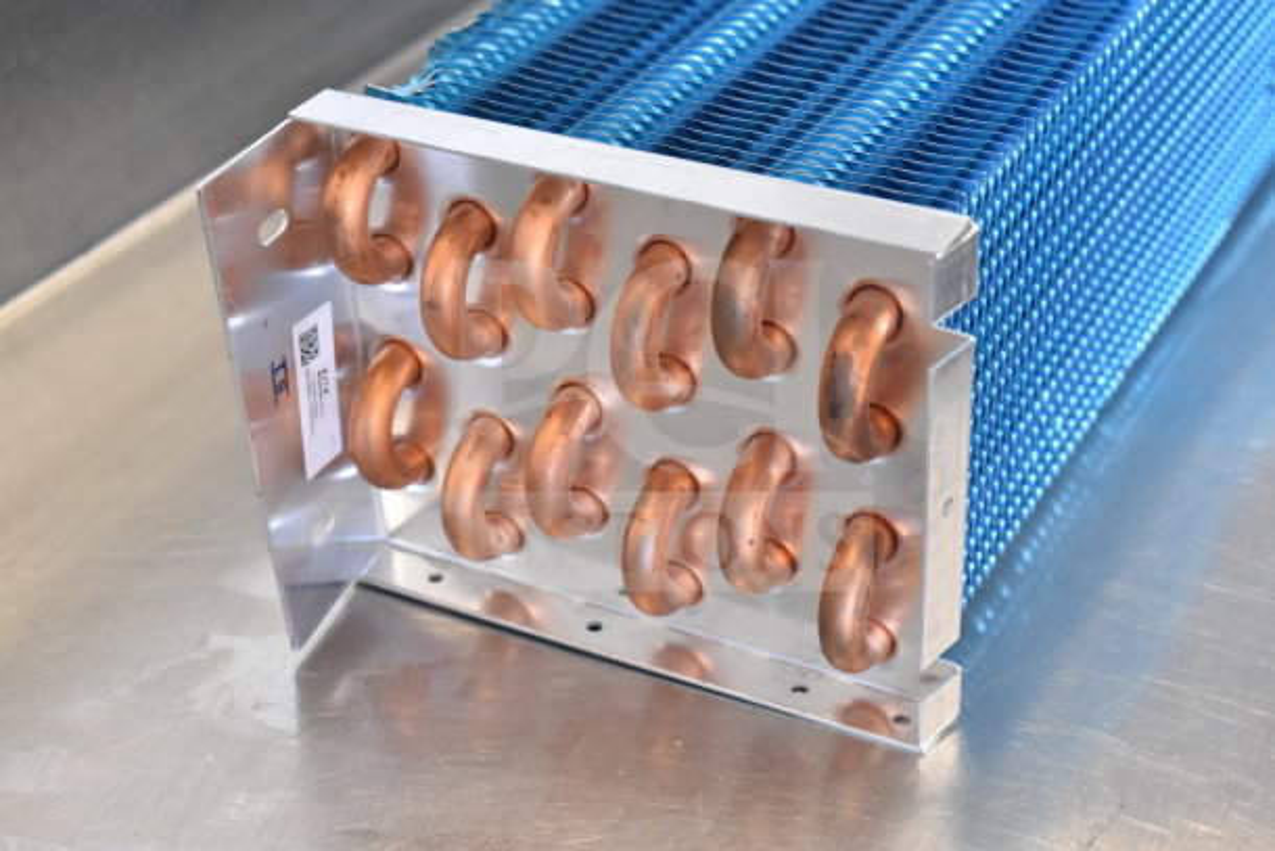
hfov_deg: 31.9
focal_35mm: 63
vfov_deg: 21.6
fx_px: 2232
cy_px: 426
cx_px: 638
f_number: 5
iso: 1800
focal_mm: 42
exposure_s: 1/60
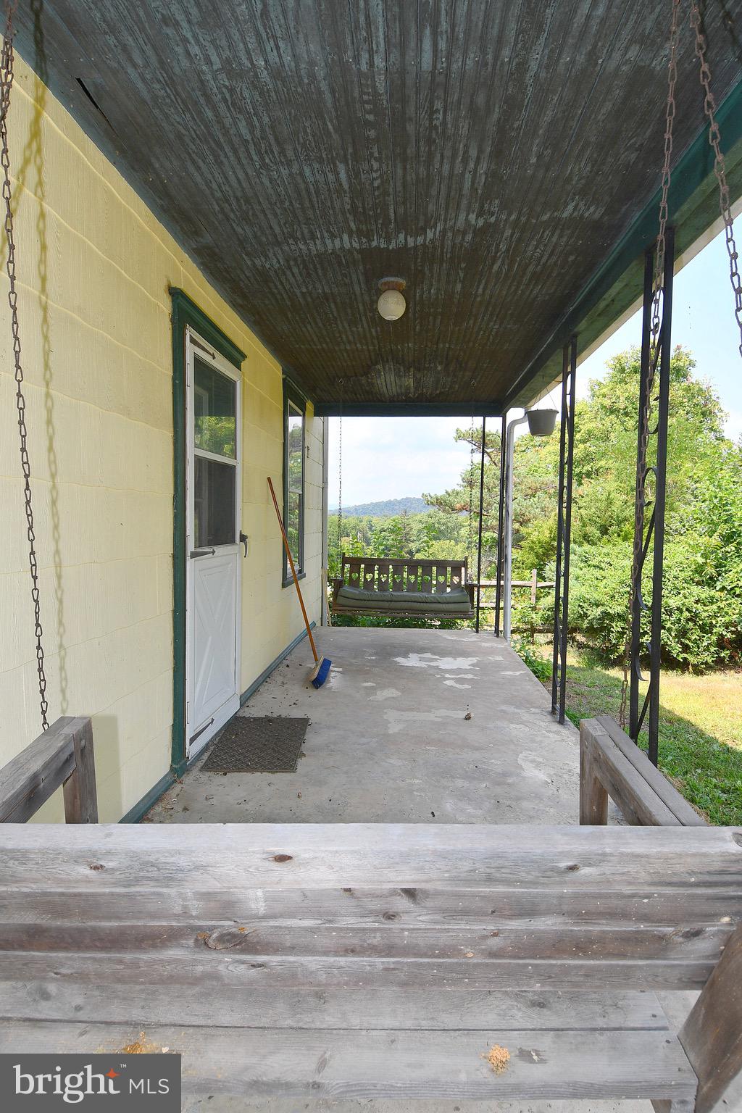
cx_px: 371
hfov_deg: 67.4
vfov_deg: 90.0
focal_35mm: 18
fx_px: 556
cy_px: 556
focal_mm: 12
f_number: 7.1
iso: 100
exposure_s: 1/200
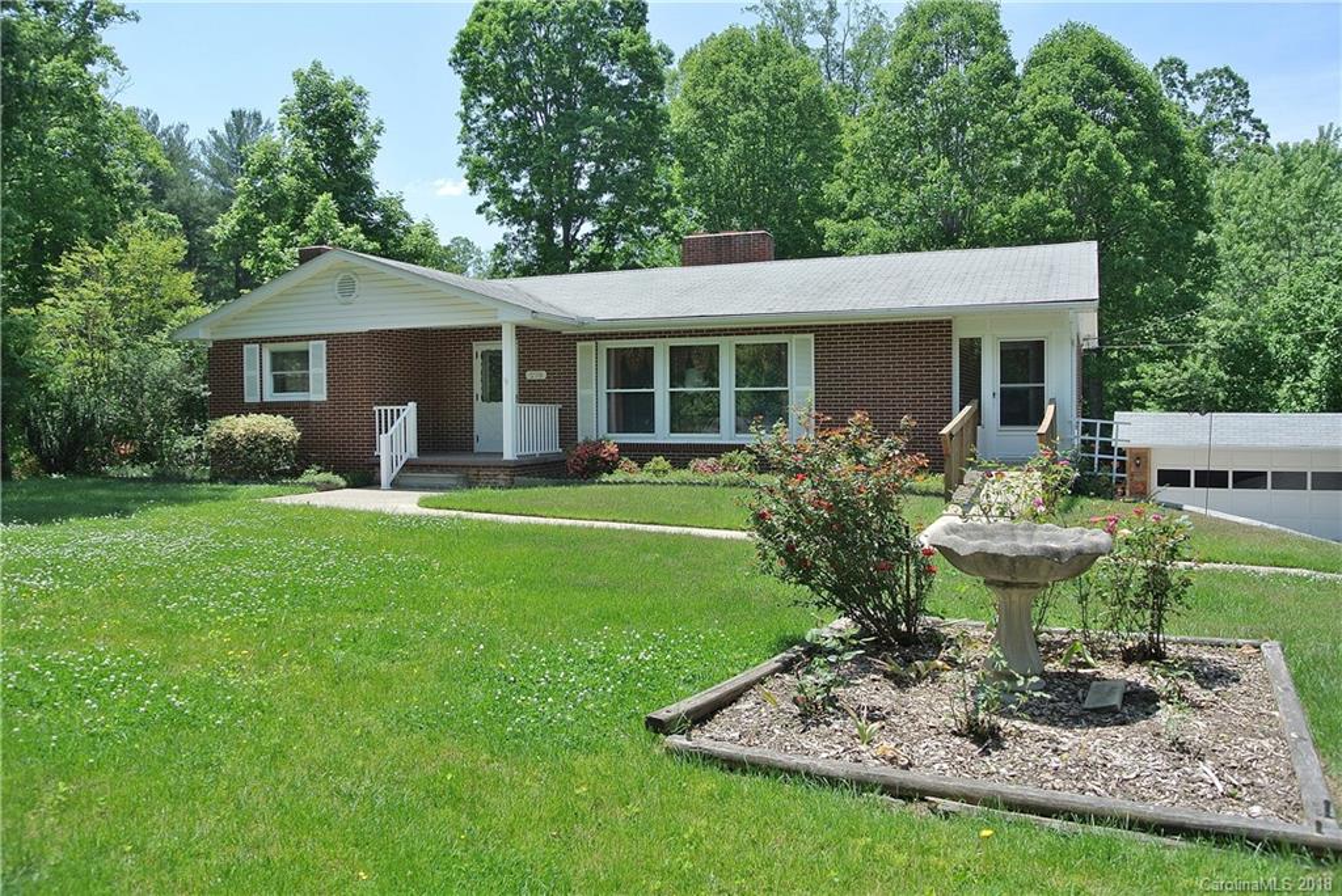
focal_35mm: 27
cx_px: 671
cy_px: 448
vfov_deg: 48.0
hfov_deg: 67.4
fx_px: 1007
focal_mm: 10
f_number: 5
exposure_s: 1/400
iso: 100
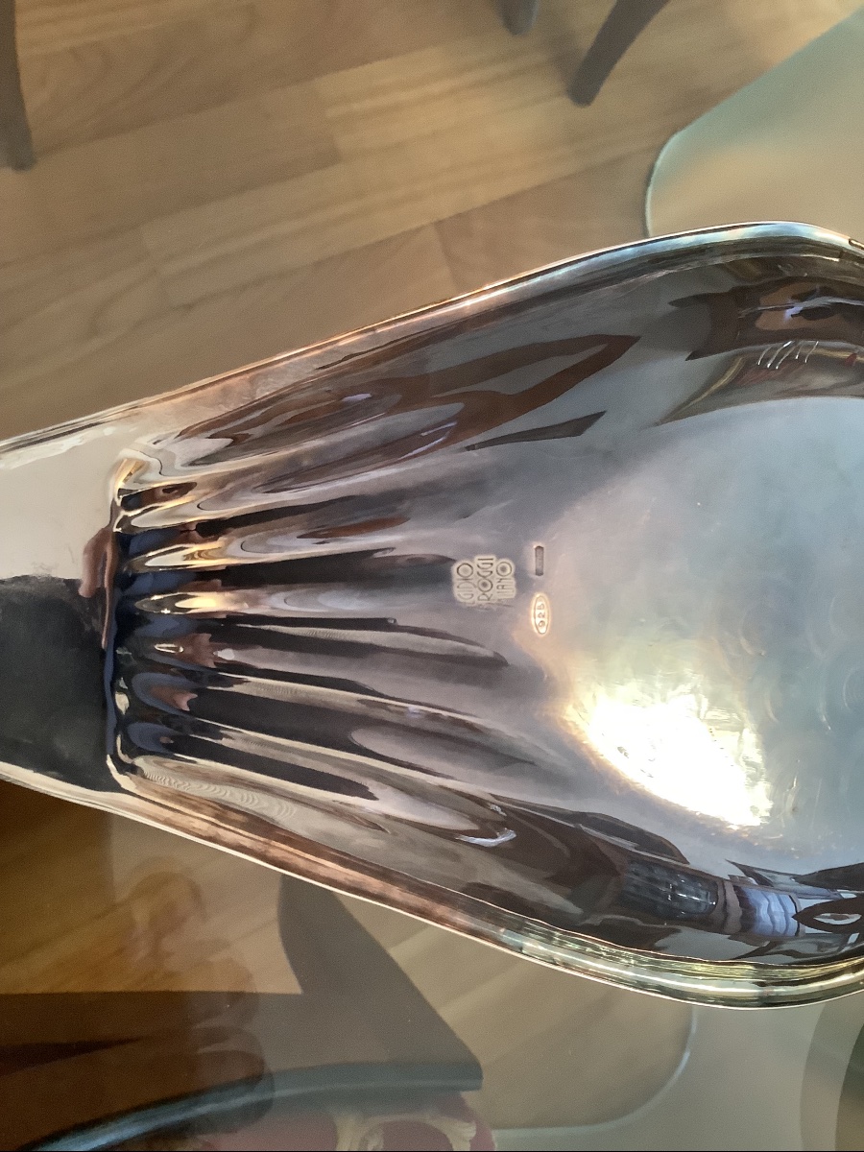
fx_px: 1032
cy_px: 576
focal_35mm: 31
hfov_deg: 45.4
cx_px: 432
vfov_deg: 58.4
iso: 320
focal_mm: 3.3
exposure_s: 1/50
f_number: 2.4
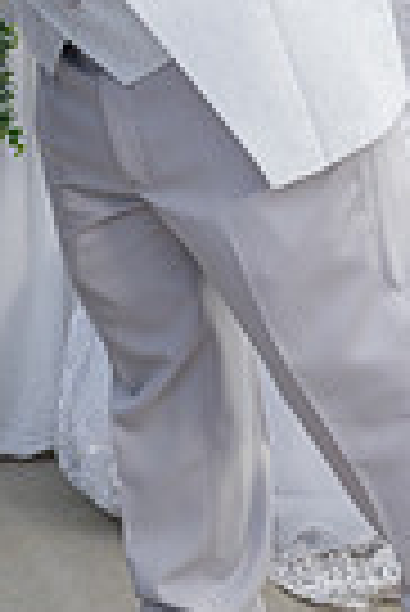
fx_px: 2624
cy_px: -157
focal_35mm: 154
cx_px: 446
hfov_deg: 8.9
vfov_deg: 12.9
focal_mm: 31
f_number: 8
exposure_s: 1/125
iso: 200
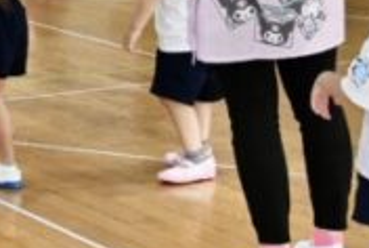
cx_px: -356
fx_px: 2146
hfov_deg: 9.2
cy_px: -85
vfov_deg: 6.5
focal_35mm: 209
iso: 400
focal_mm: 24
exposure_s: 1/200
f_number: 4
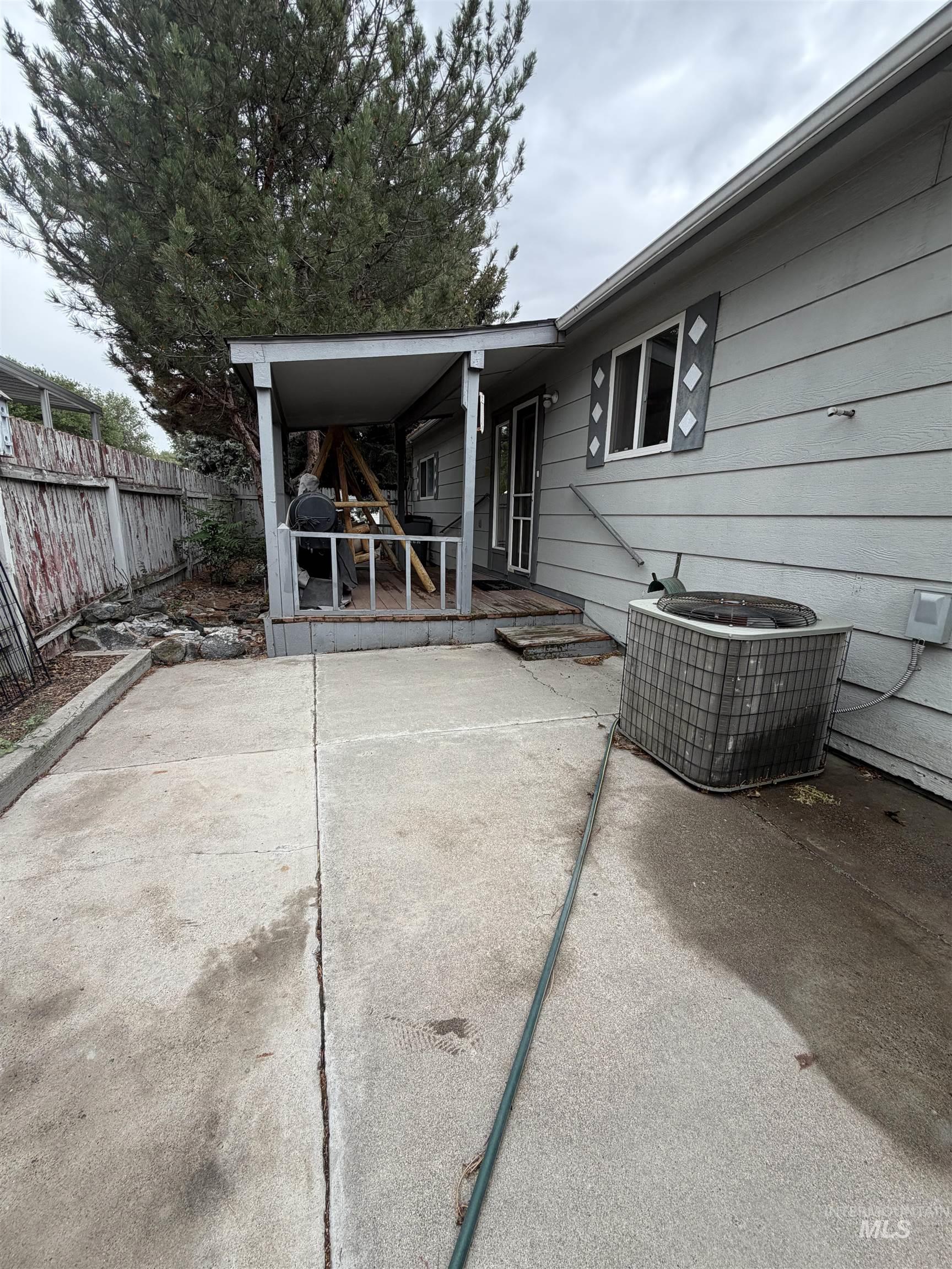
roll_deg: -1.2
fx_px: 513
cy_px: 634
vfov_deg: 102.1
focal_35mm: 14
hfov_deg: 85.7
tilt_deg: -12.1
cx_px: 476
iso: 64
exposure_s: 1/482
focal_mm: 2.22
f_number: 2.2
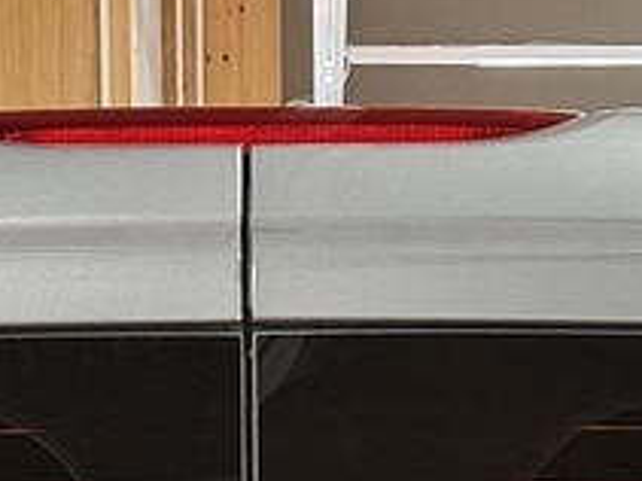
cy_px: 1595
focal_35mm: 225
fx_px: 4171
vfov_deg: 6.0
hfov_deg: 8.8
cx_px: 289
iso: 100
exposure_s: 1/50
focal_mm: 5.59
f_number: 1.8
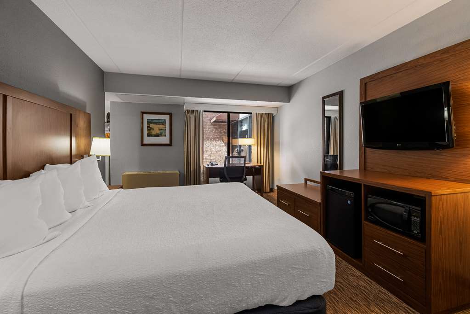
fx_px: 196
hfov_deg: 100.4
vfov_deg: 77.3
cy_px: 157
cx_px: 235
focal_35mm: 15
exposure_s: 1/10
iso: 400
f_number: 8
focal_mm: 10
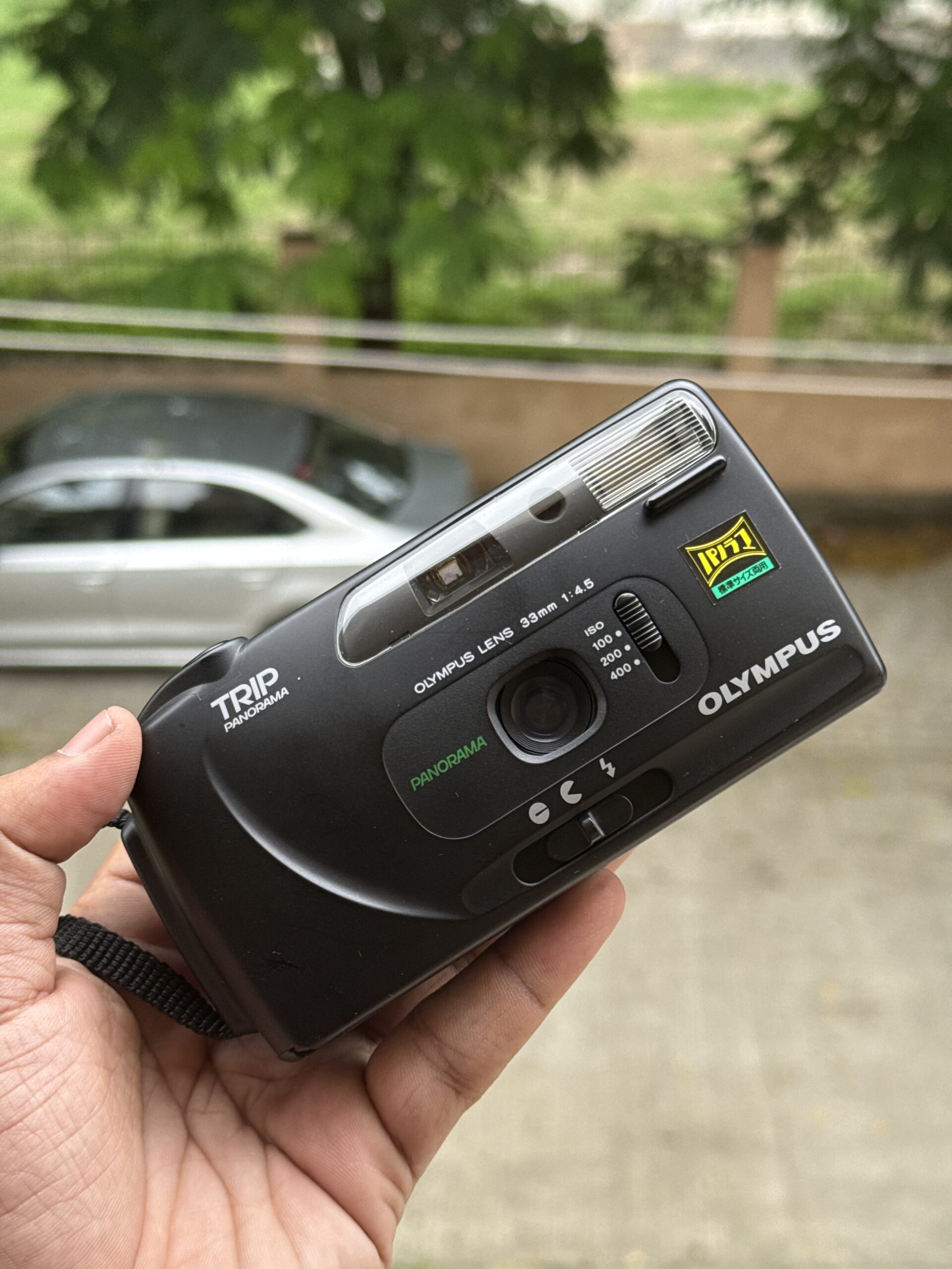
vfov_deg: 39.7
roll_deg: -2.4
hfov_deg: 30.3
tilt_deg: -29.4
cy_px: 634
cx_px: 476
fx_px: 1760
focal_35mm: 48
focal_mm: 6.76
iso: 80
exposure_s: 1/121
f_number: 1.78
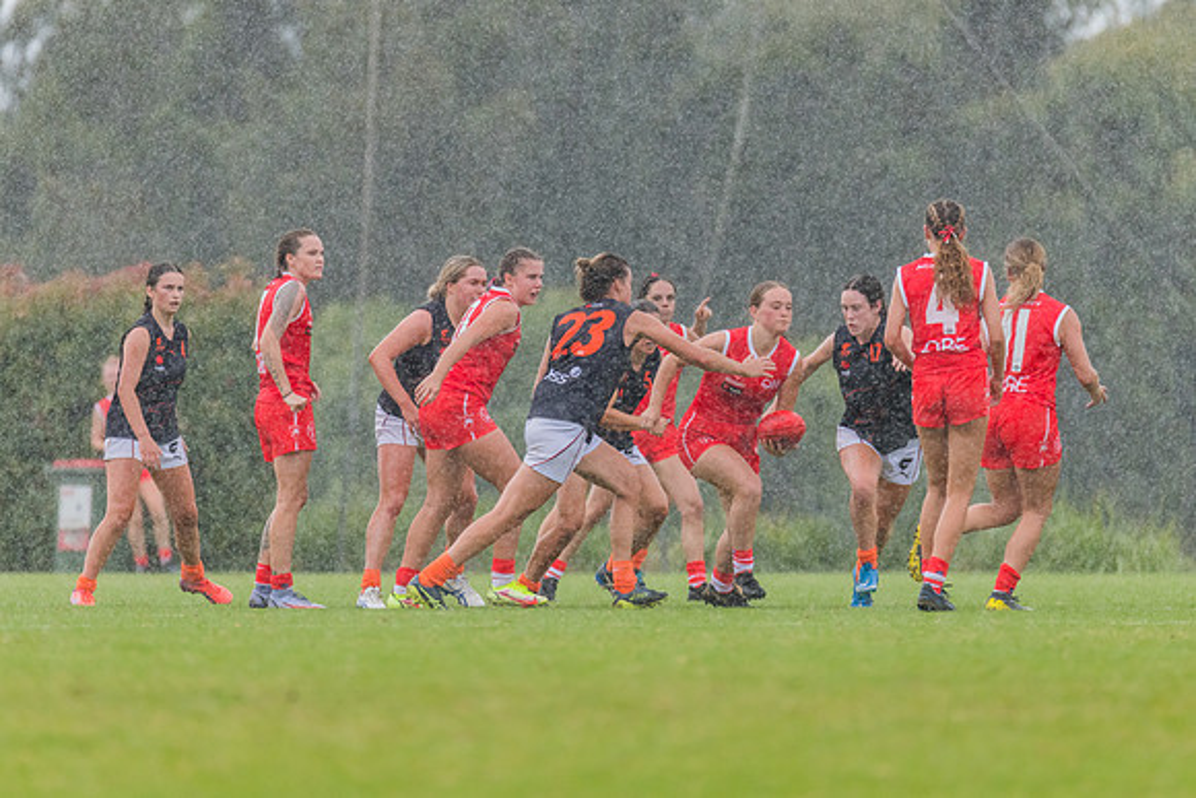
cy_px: 313
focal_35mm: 553
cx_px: 580
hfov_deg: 3.7
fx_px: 18377
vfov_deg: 2.5
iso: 1600
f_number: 6
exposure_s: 1/1250
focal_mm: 450
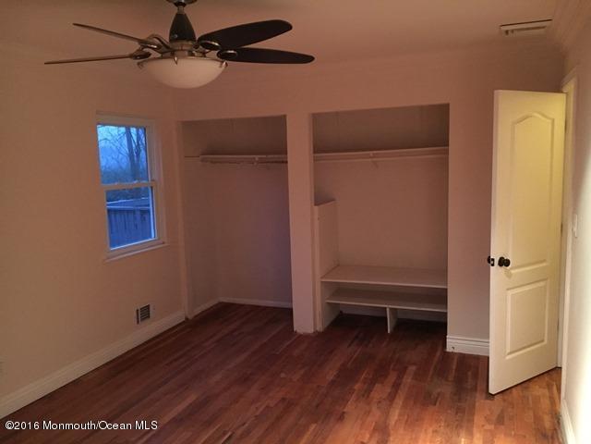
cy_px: 222
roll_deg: +1.5
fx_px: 495
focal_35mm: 29
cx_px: 296
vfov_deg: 48.2
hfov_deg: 61.7
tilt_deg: -7.7
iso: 500
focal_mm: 4.15
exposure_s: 1/15
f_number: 2.2
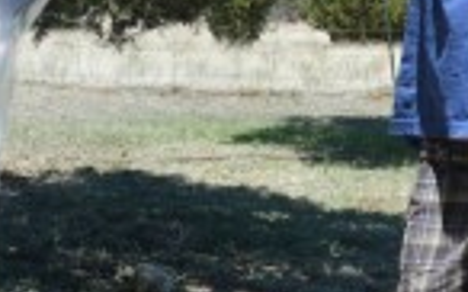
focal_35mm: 94
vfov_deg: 13.6
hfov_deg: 22.1
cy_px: -26
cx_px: 247
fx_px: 1198
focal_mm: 18
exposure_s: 1/200
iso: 100
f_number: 7.1
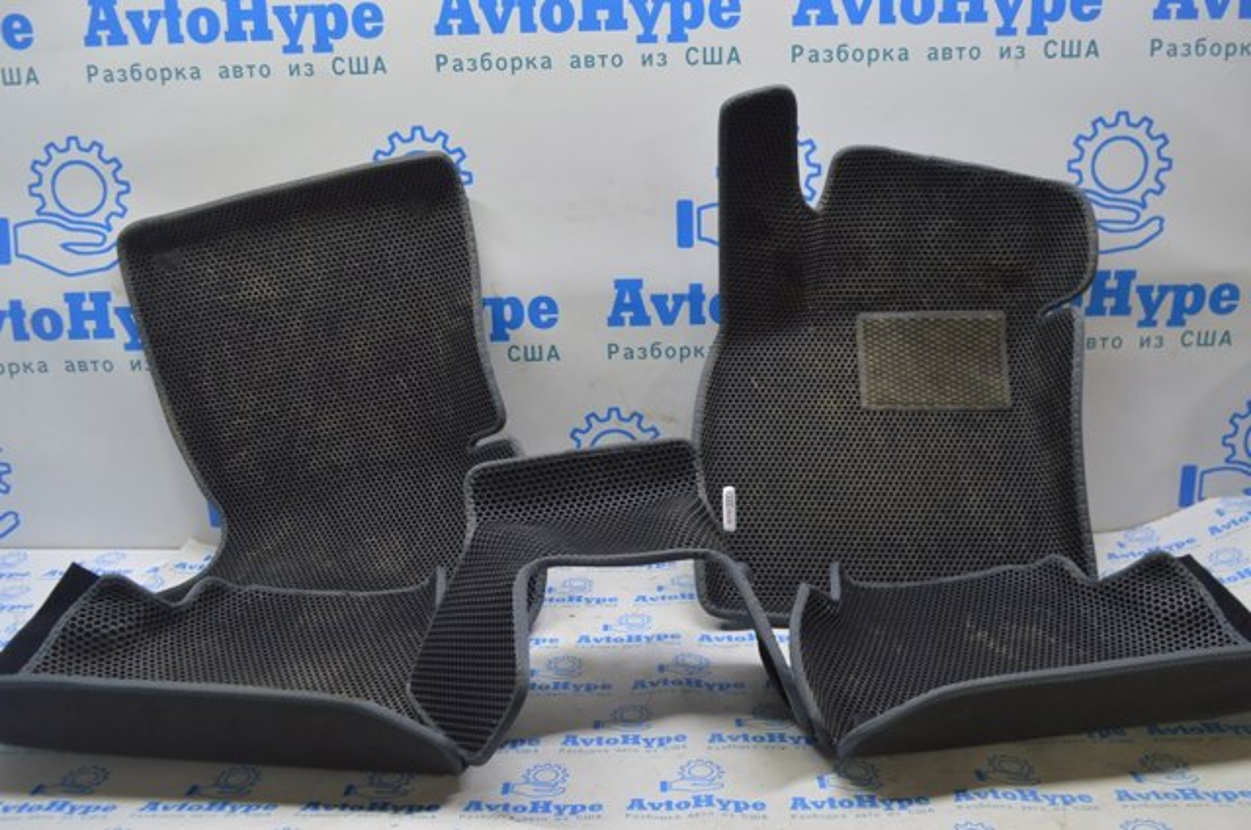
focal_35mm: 33
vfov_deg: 39.9
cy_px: 415
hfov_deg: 57.3
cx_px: 626
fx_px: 1145
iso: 400
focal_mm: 22
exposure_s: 1/20
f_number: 5.6
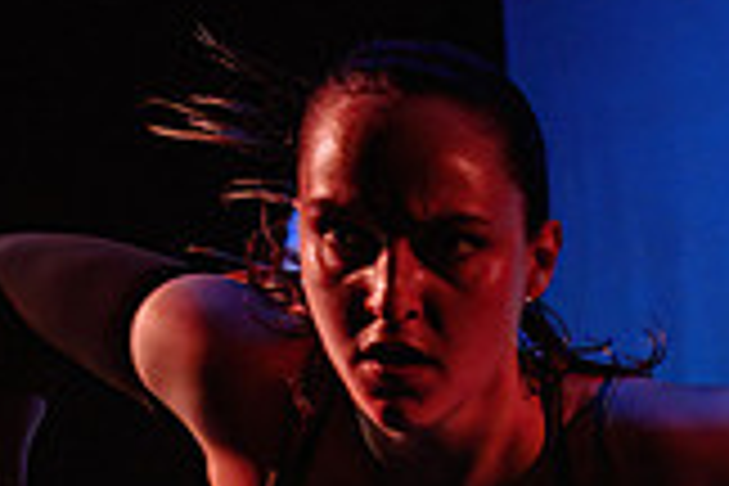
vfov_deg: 12.8
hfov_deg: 17.4
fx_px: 2065
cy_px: 722
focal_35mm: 102
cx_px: 1182
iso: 1600
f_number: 2.8
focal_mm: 24
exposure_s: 1/300
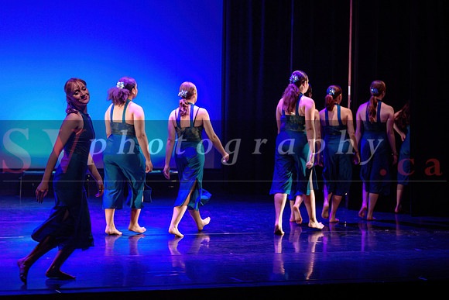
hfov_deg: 17.9
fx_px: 1418
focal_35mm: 114
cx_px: 149
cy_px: 99
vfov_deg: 12.0
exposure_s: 1/200
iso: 1600
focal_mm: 85
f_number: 2.8
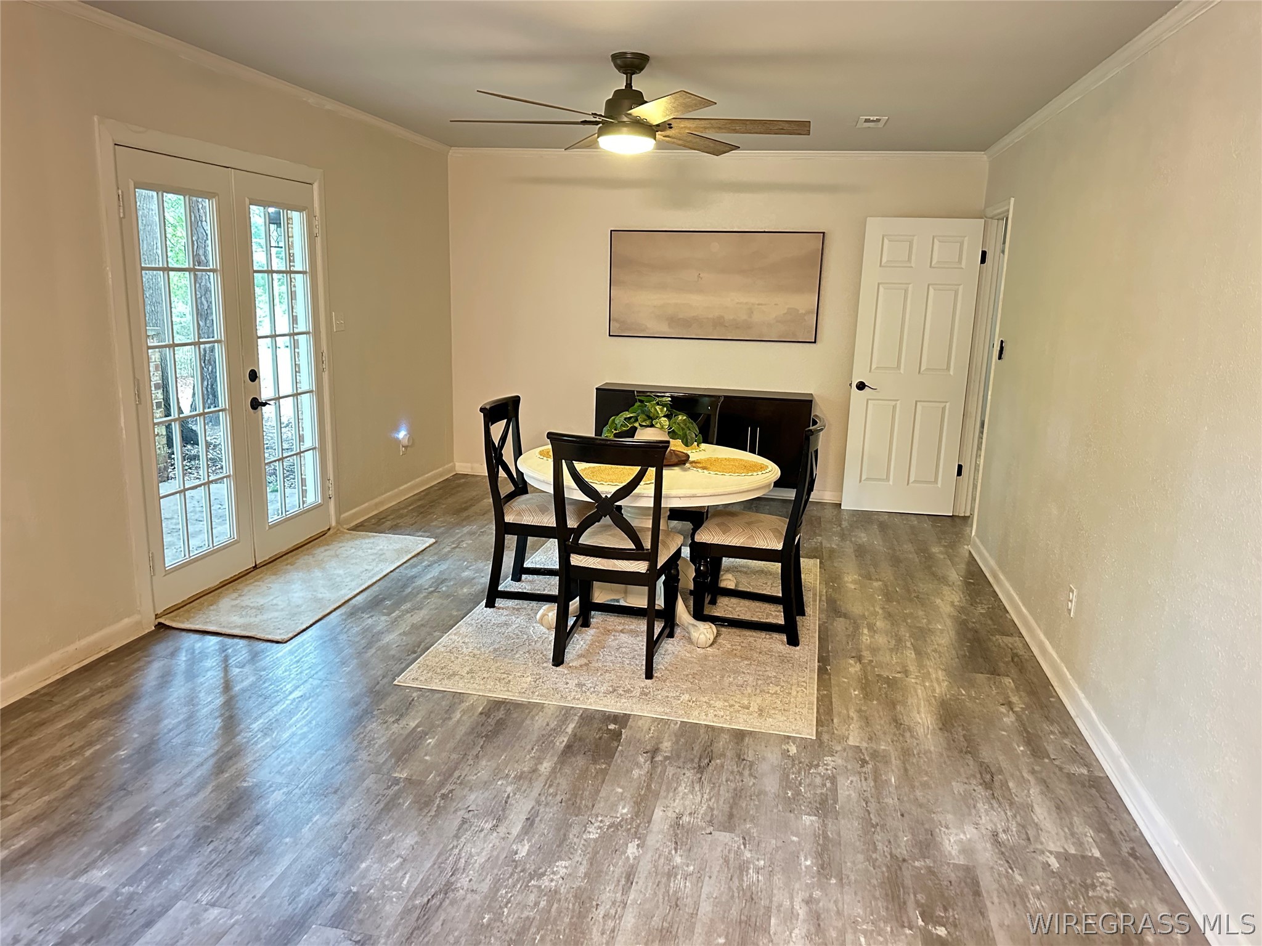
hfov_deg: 71.6
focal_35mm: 24
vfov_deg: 56.8
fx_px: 875
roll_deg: -2.3
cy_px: 473
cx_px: 631
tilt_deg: -12.7
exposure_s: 1/30
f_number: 1.78
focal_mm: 6.86
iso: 1250
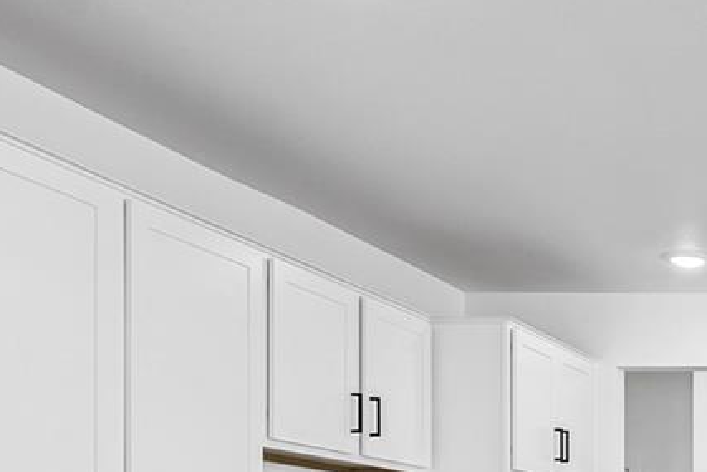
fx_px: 1215
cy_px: 585
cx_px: 1080
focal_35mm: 62
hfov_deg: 24.6
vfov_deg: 20.4
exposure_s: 1/6
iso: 200
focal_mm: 16.5
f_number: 8
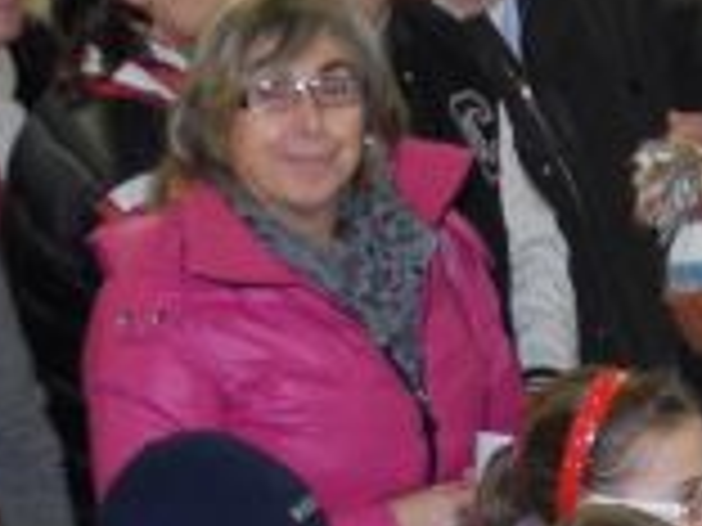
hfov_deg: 10.1
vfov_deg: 7.8
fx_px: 3731
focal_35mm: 184
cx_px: 1296
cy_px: 899
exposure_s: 1/30
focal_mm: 6
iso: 263
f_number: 2.8
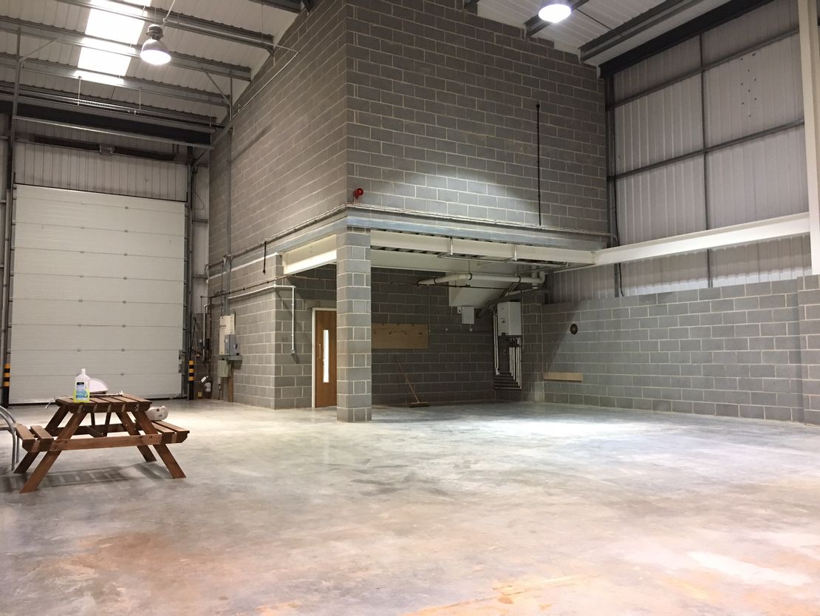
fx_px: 687
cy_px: 308
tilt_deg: +5.2
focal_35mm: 29
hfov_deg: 61.6
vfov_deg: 48.2
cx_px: 410
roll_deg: +0.1
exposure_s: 1/10
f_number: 2.2
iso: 100
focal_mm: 4.15
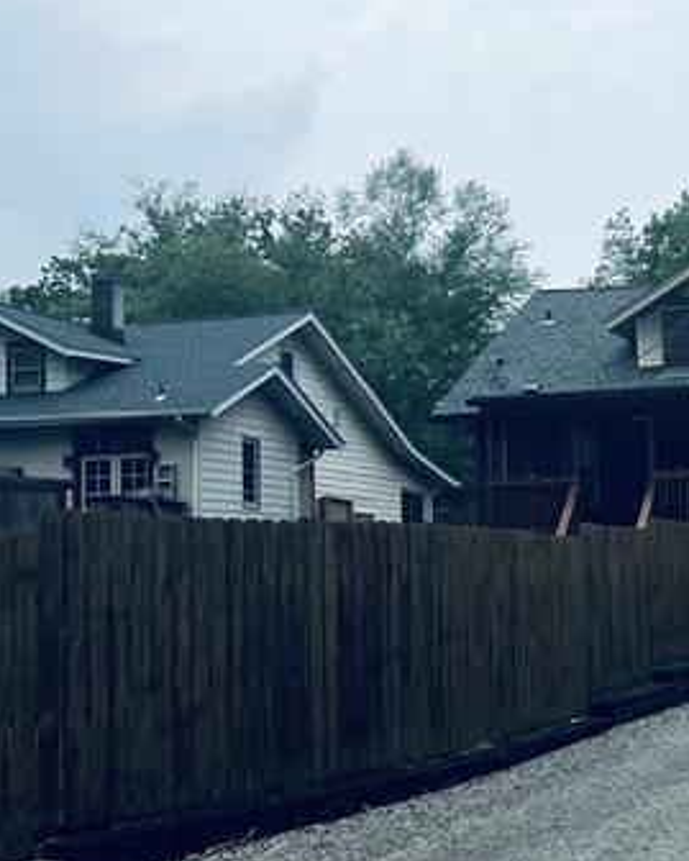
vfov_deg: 32.4
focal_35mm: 58
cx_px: 694
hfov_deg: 25.0
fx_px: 1478
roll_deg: +1.7
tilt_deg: +3.5
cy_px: 482
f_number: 1.6
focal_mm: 5.1
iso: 50
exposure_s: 1/5319
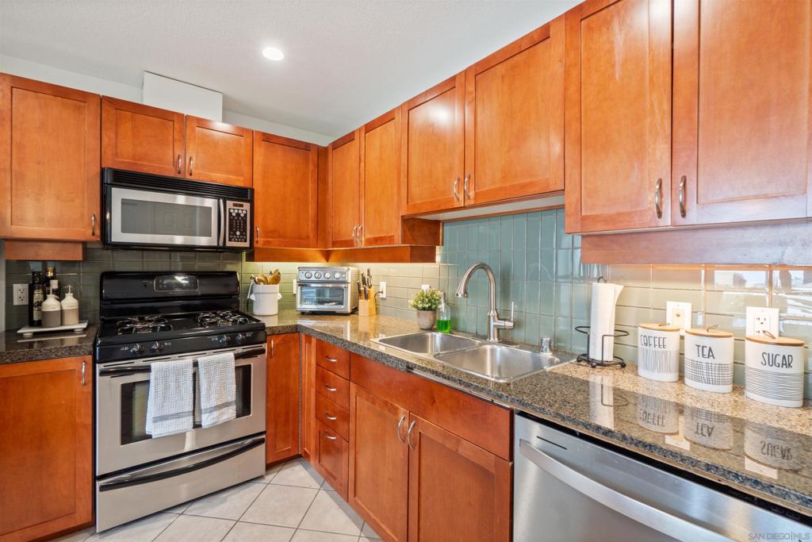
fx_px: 338
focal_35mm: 15
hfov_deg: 100.4
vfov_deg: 77.3
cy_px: 271
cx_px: 406
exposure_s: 1/1.25
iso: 100
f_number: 9
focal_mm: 10
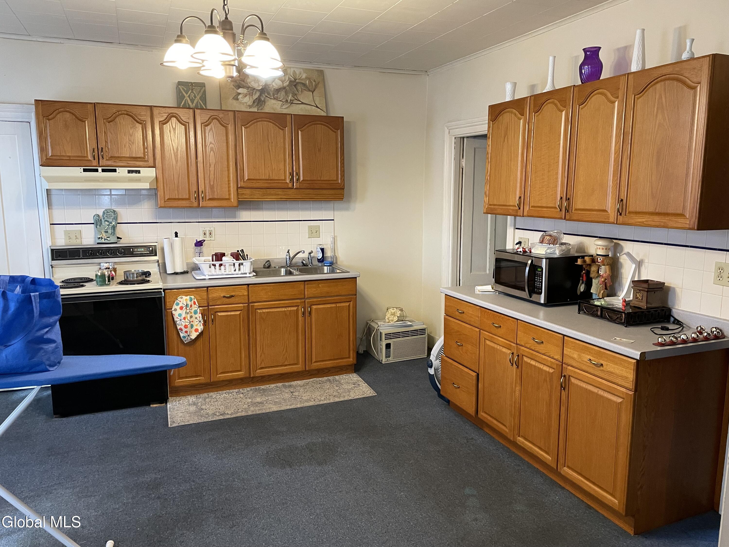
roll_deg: +0.9
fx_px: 548
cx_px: 364
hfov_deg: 67.3
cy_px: 274
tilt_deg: -8.4
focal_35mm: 26
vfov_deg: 53.1
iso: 200
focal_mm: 4.2
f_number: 1.6
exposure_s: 1/60
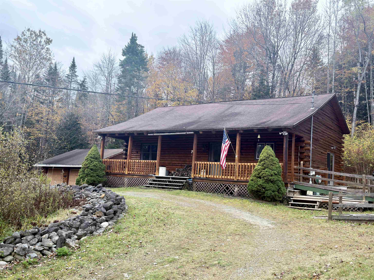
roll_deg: -3.2
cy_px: 140
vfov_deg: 40.7
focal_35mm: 35
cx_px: 187
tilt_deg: +7.0
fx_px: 378
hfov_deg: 52.6
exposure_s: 1/186
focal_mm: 6.76
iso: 64
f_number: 1.78
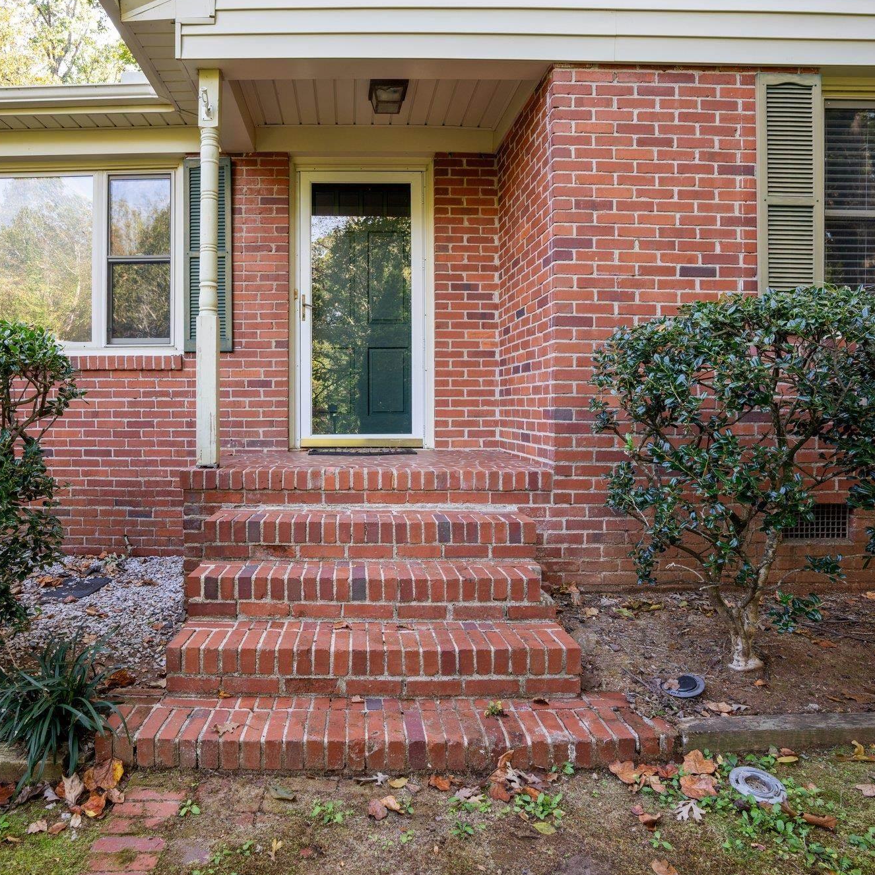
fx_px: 601
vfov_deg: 72.1
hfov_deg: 71.2
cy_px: 431
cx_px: 340
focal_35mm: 21
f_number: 9
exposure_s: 1/10
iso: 200
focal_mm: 16
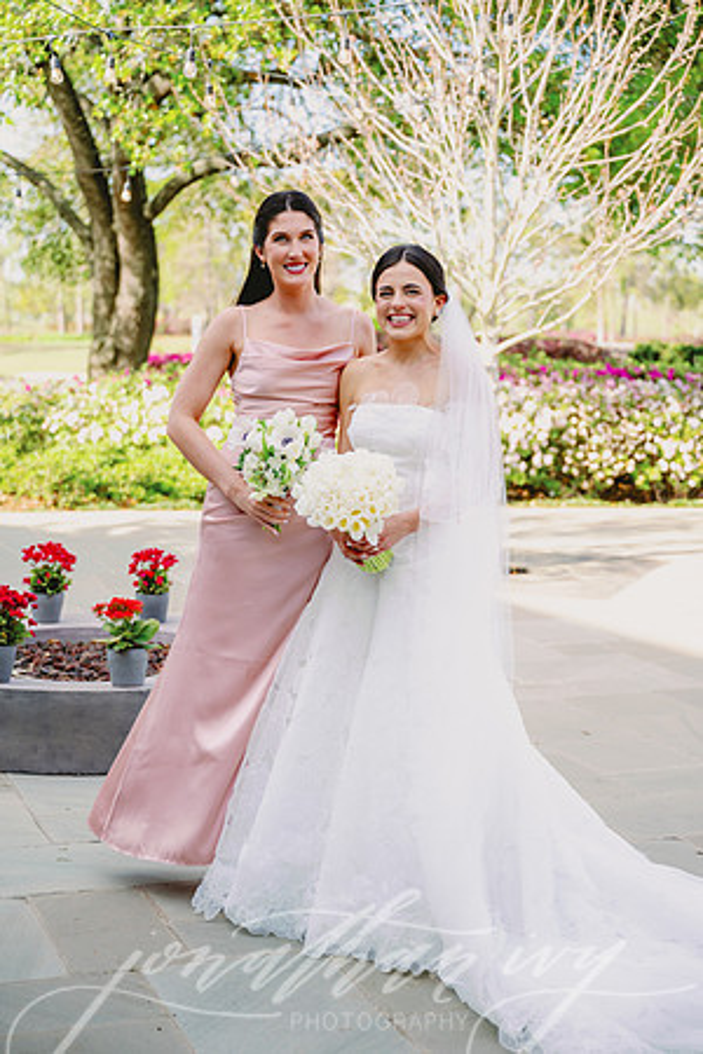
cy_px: 527
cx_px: 352
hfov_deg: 23.8
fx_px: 1669
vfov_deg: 35.1
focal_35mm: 57
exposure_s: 1/800
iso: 200
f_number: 2.8
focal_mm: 57
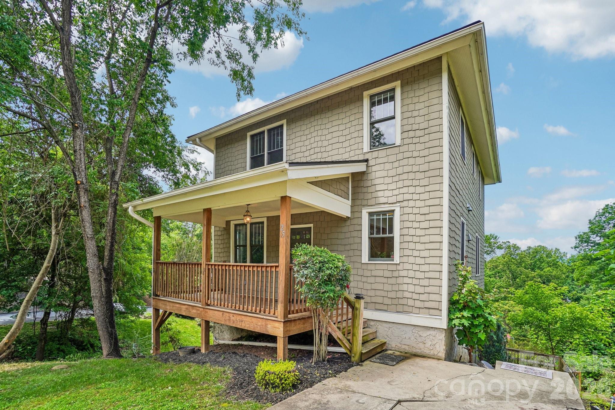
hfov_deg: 100.4
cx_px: 308
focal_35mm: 15
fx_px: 256
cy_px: 205
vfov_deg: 77.3
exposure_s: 1/100
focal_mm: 10
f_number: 8
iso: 100
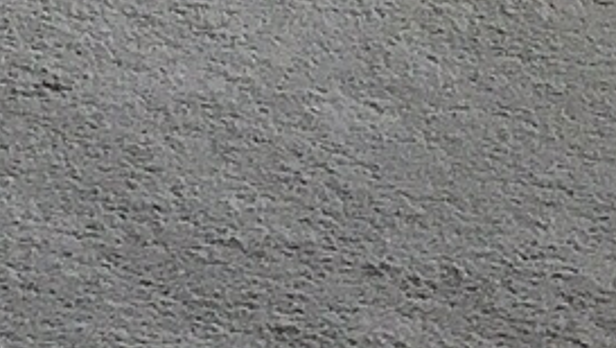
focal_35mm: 233
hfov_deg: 9.2
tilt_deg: -12.0
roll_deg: +0.0
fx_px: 3808
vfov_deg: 4.5
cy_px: -1313
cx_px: -77
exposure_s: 1/30
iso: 25
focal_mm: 4.15
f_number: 2.2
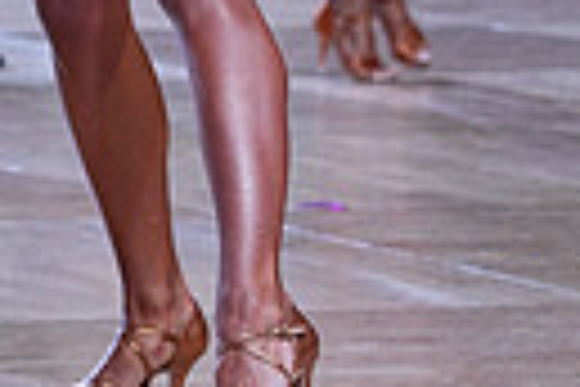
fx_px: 5993
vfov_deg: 3.7
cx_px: -29
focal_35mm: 372
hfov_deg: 5.5
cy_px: -392
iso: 1000
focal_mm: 83
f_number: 4
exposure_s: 1/500
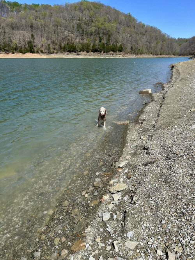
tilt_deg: -24.5
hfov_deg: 56.8
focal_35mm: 24
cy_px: 130
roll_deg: -1.5
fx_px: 180
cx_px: 98
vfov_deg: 71.6
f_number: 1.78
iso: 80
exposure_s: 1/5848
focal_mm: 6.86
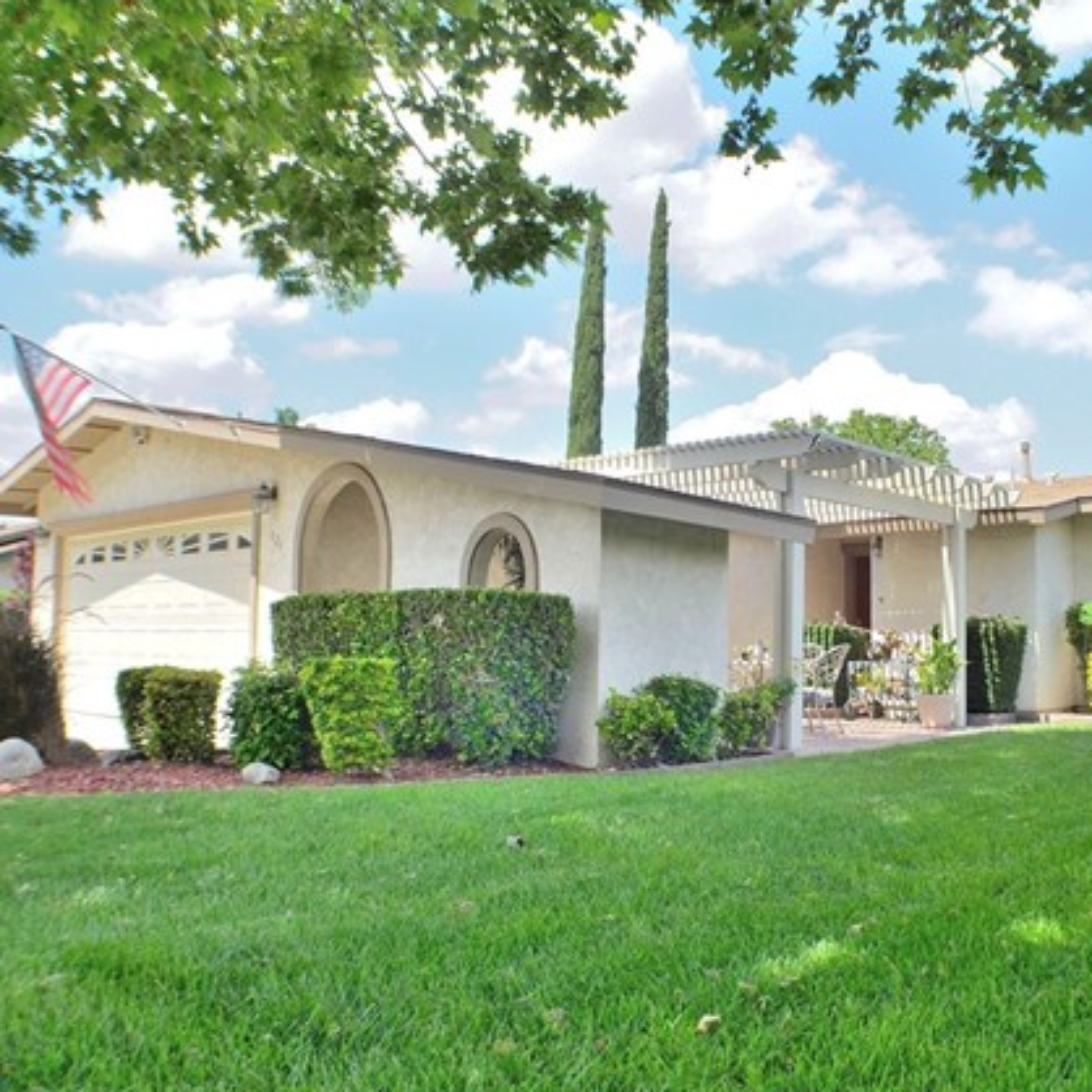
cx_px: 752
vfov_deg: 42.8
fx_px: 1392
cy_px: 551
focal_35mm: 39
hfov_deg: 42.1
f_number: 11
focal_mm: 20
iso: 320
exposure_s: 1/500
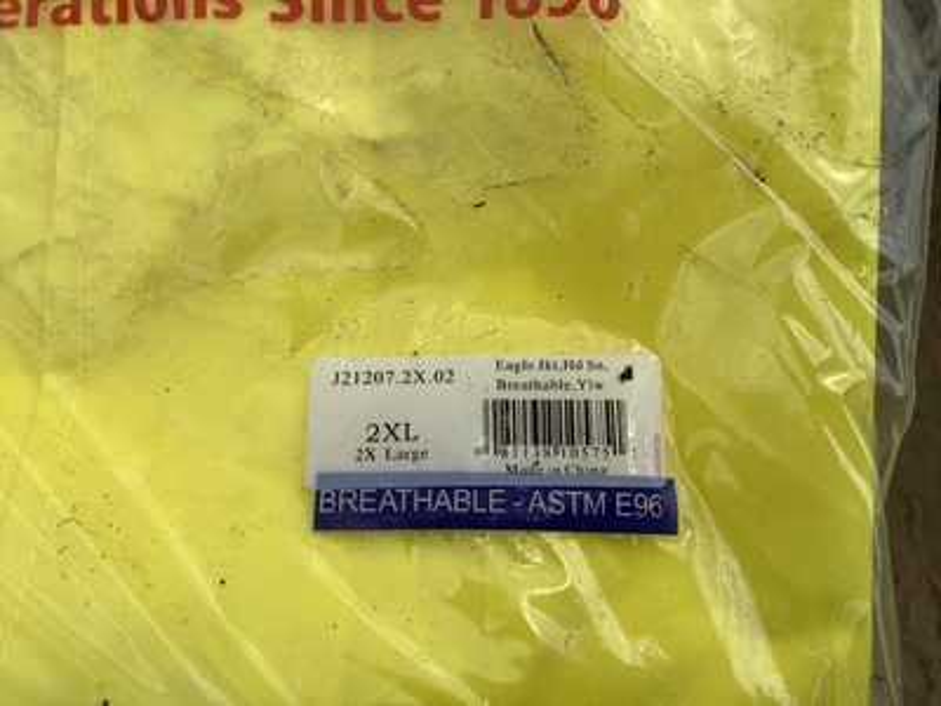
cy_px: 353
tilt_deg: -51.6
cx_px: 470
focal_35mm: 31
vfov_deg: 45.4
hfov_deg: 58.4
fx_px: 843
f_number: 2.4
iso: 25
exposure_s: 1/1773
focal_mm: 3.3
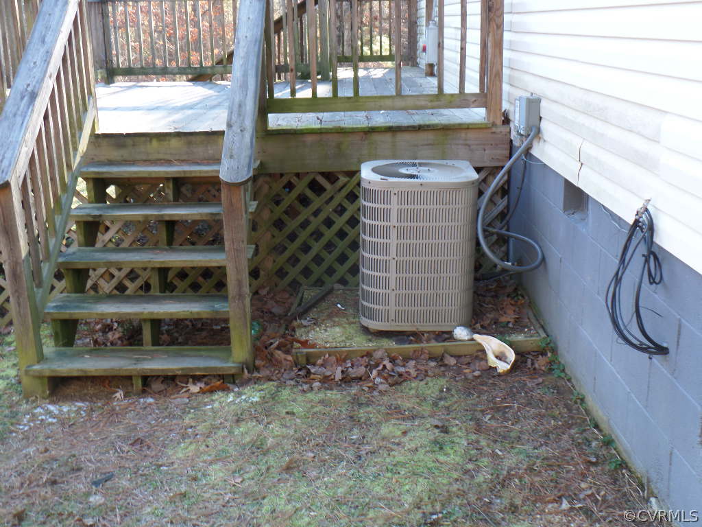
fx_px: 852
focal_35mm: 42
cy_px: 264
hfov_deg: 44.8
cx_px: 351
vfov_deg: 34.3
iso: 100
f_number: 3.2
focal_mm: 7.5
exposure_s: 1/45
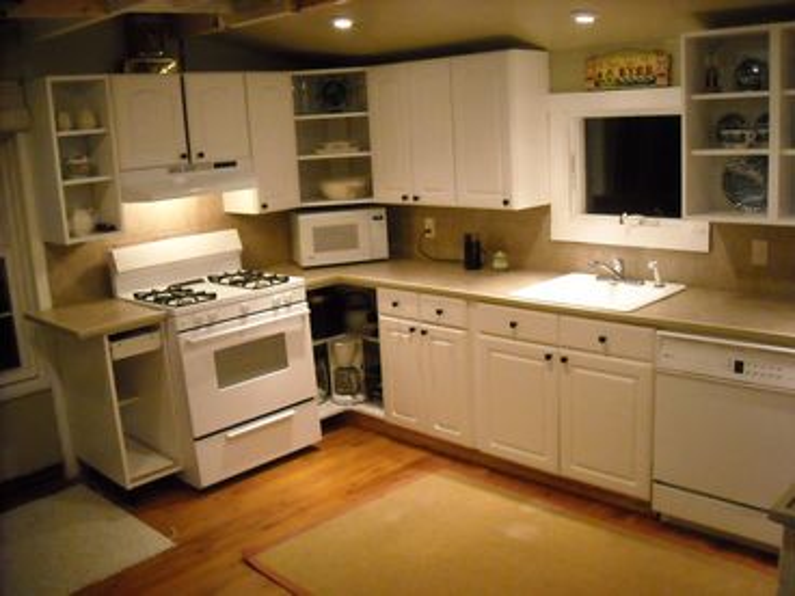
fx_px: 804
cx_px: 398
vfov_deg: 40.7
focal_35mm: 35
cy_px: 298
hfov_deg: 52.6
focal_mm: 5.7
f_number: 2.8
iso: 800
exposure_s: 1/76
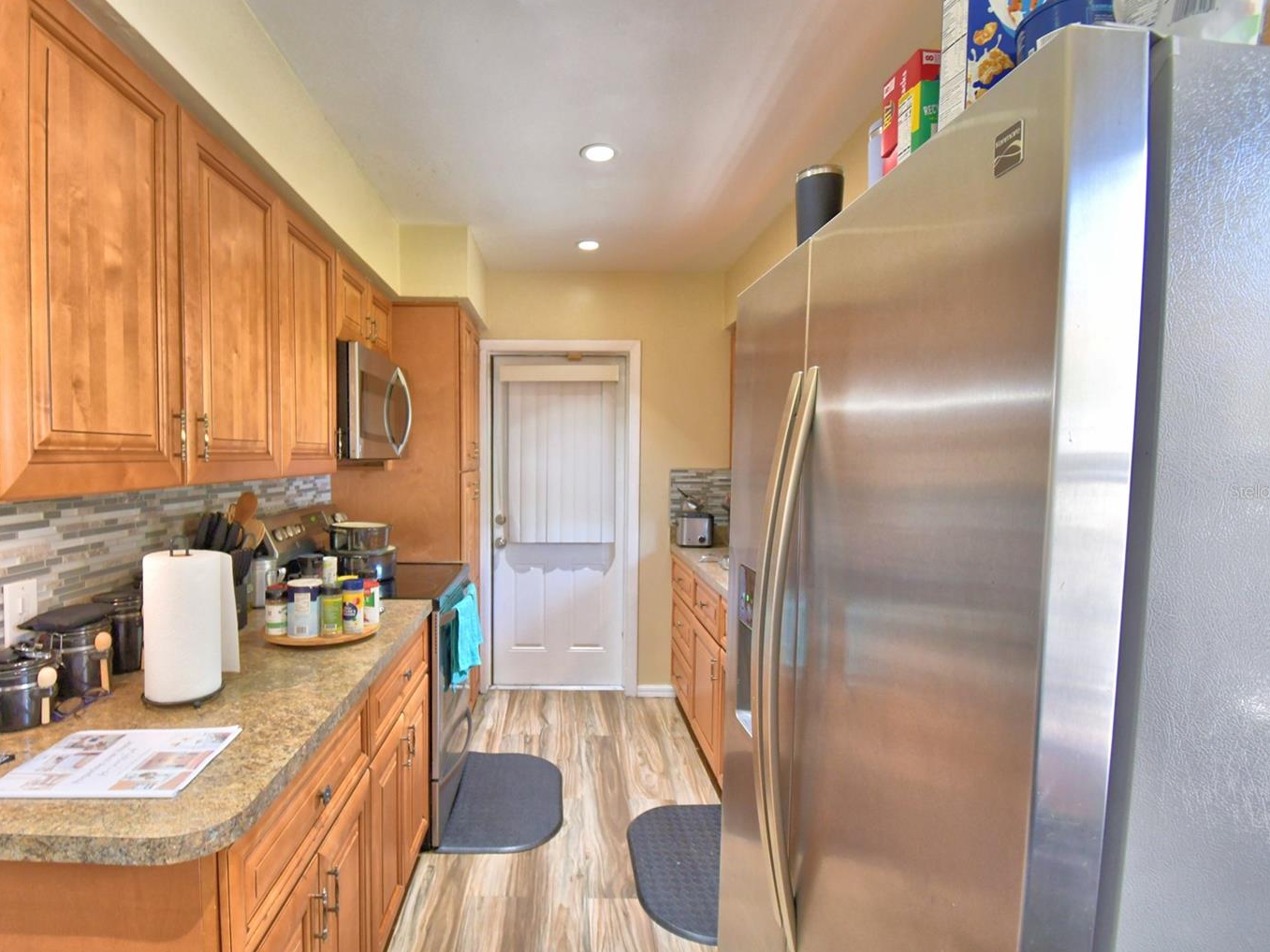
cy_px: 491
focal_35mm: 17
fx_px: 624
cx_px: 564
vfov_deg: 74.7
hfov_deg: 90.7
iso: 800
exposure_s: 1/30
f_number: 4.5
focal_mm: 10
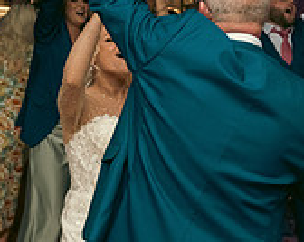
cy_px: 71
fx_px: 701
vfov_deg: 19.5
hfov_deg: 24.5
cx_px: 166
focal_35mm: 78
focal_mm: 24
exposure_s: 1/160
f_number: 3.5
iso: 800
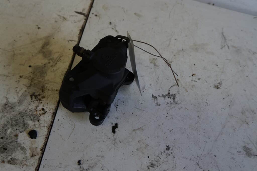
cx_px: 128
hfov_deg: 64.5
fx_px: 203
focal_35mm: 28
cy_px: 86
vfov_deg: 45.7
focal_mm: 19
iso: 500
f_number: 4
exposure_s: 1/60
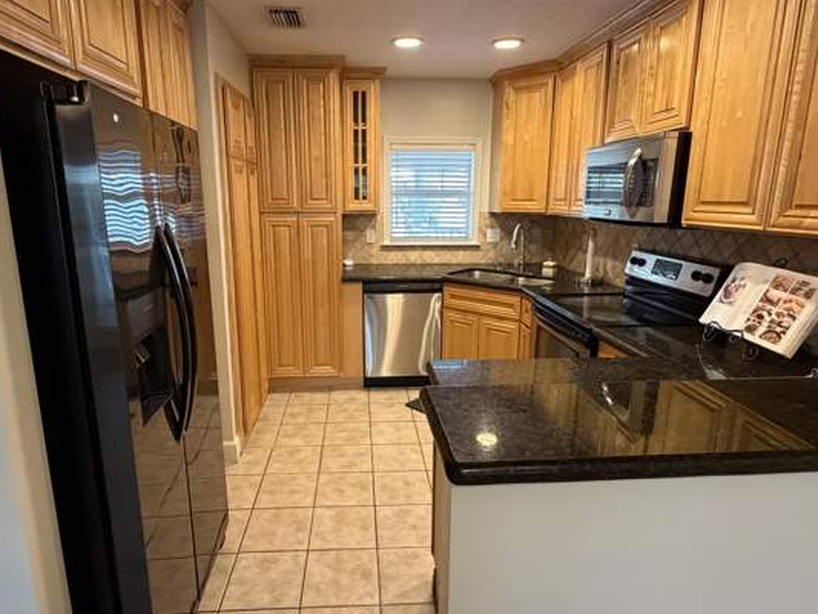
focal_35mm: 21
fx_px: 496
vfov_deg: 63.5
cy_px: 298
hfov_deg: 78.9
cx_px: 384
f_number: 2.2
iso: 640
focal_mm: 2.22
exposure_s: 1/60
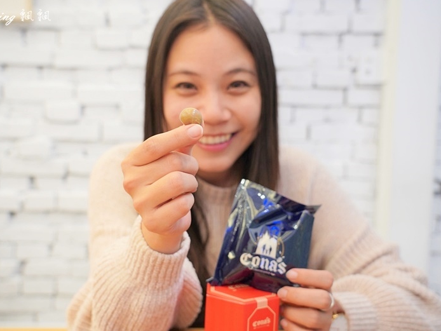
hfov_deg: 45.8
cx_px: 217
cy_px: 166
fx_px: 523
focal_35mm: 41
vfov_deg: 35.2
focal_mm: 37
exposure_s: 1/40
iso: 1250
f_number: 5
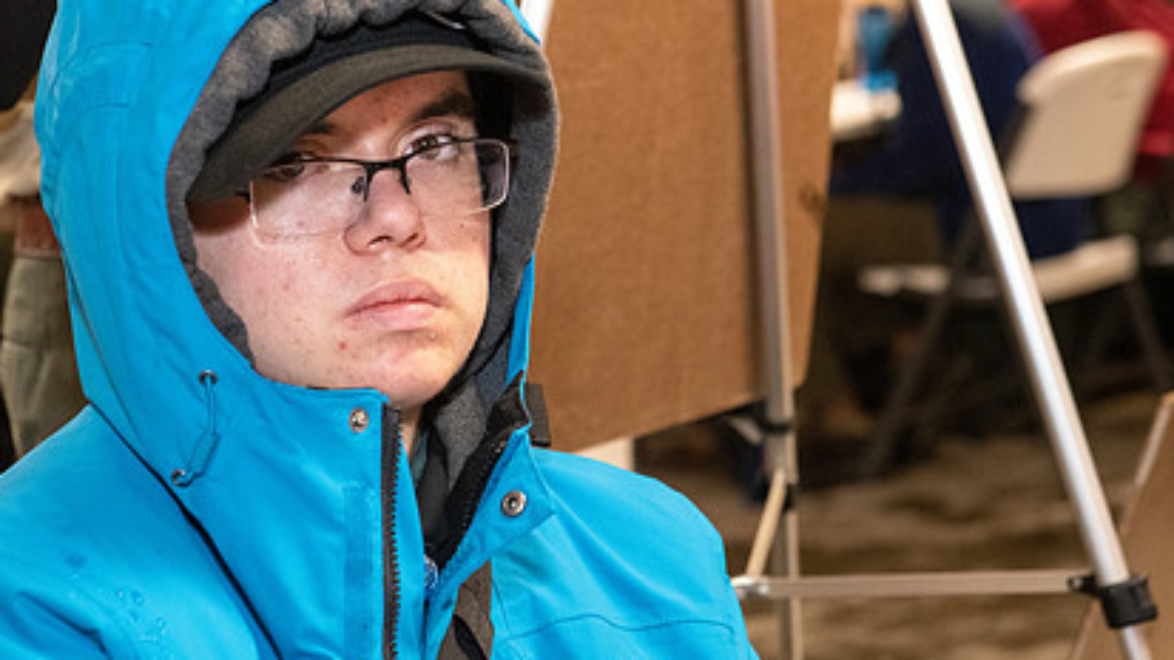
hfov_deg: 20.7
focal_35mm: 103
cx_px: 429
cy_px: 320
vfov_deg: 11.7
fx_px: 3205
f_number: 5
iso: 6400
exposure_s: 1/125
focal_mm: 70
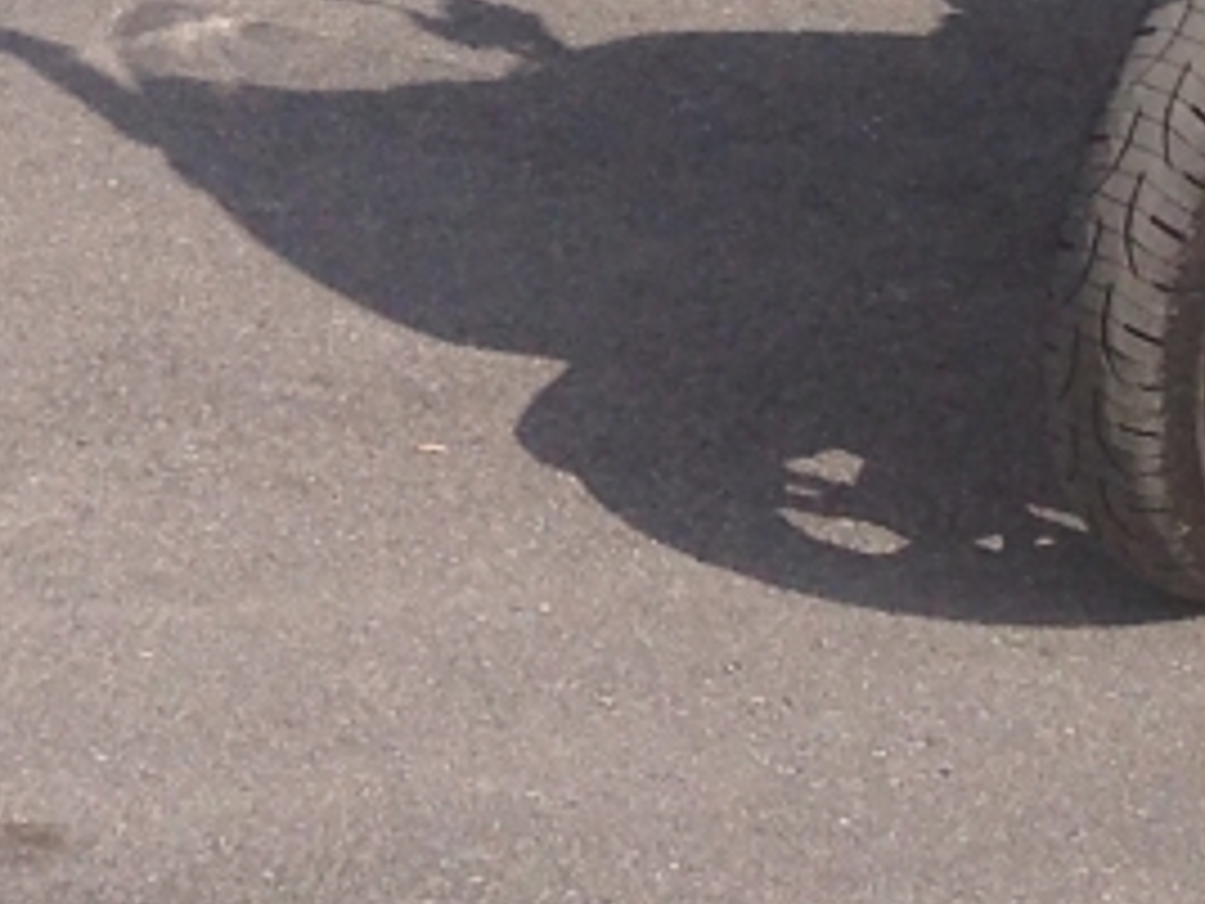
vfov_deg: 7.4
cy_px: -342
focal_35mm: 197
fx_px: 6858
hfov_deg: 10.0
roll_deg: +1.9
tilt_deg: -10.2
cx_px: -4
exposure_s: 1/1695
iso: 50
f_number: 2.4
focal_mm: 4.12
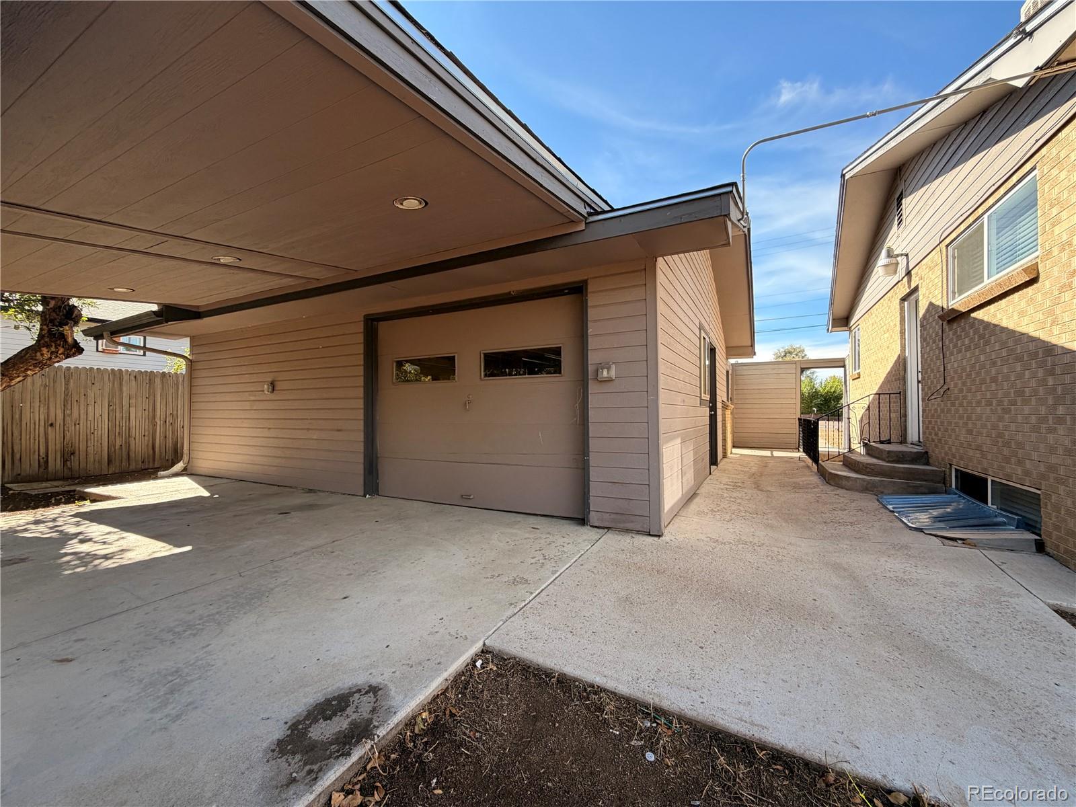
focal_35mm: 14
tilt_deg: +1.9
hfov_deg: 102.1
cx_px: 538
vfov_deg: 85.7
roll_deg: +0.1
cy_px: 404
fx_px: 435
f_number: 2.2
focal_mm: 2.22
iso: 50
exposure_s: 1/353
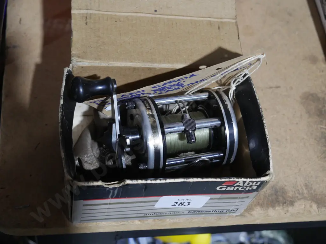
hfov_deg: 36.8
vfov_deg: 28.0
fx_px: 490
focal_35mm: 52
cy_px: 122
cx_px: 163
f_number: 5.3
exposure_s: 1/60
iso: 1250
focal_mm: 26
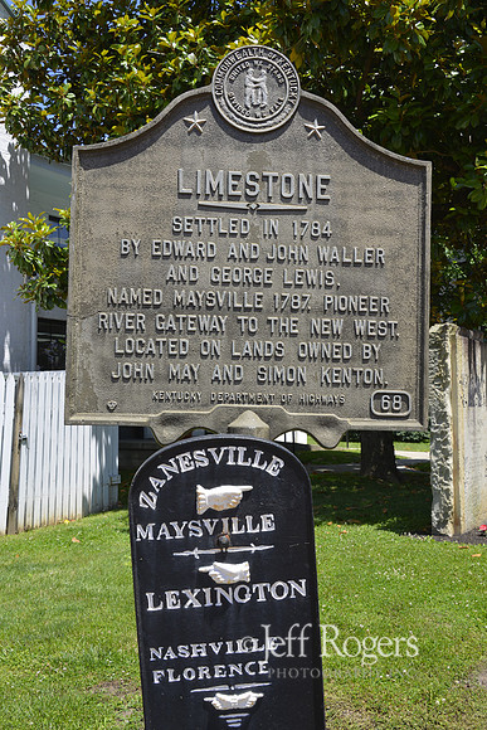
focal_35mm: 40
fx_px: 811
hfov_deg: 33.4
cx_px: 244
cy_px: 365
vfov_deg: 48.4
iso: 100
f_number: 14
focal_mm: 40
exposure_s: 1/40
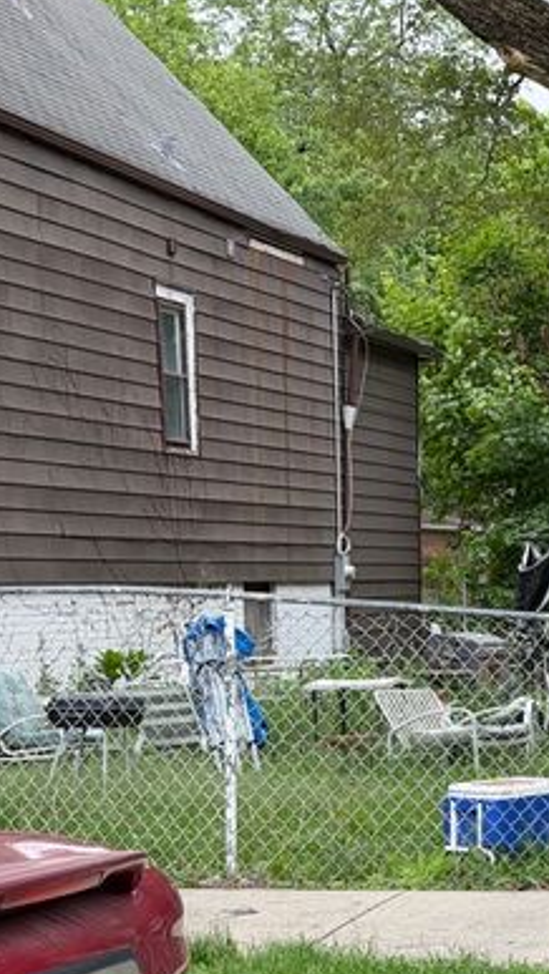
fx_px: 2327
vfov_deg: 23.4
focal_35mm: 90
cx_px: 614
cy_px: 724
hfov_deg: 13.2
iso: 64
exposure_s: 1/625
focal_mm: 6.76
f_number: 1.78
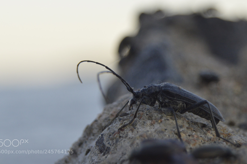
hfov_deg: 23.3
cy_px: 78
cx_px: 119
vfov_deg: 15.6
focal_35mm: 88
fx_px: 600
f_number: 5.6
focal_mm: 55
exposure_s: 1/640
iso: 400
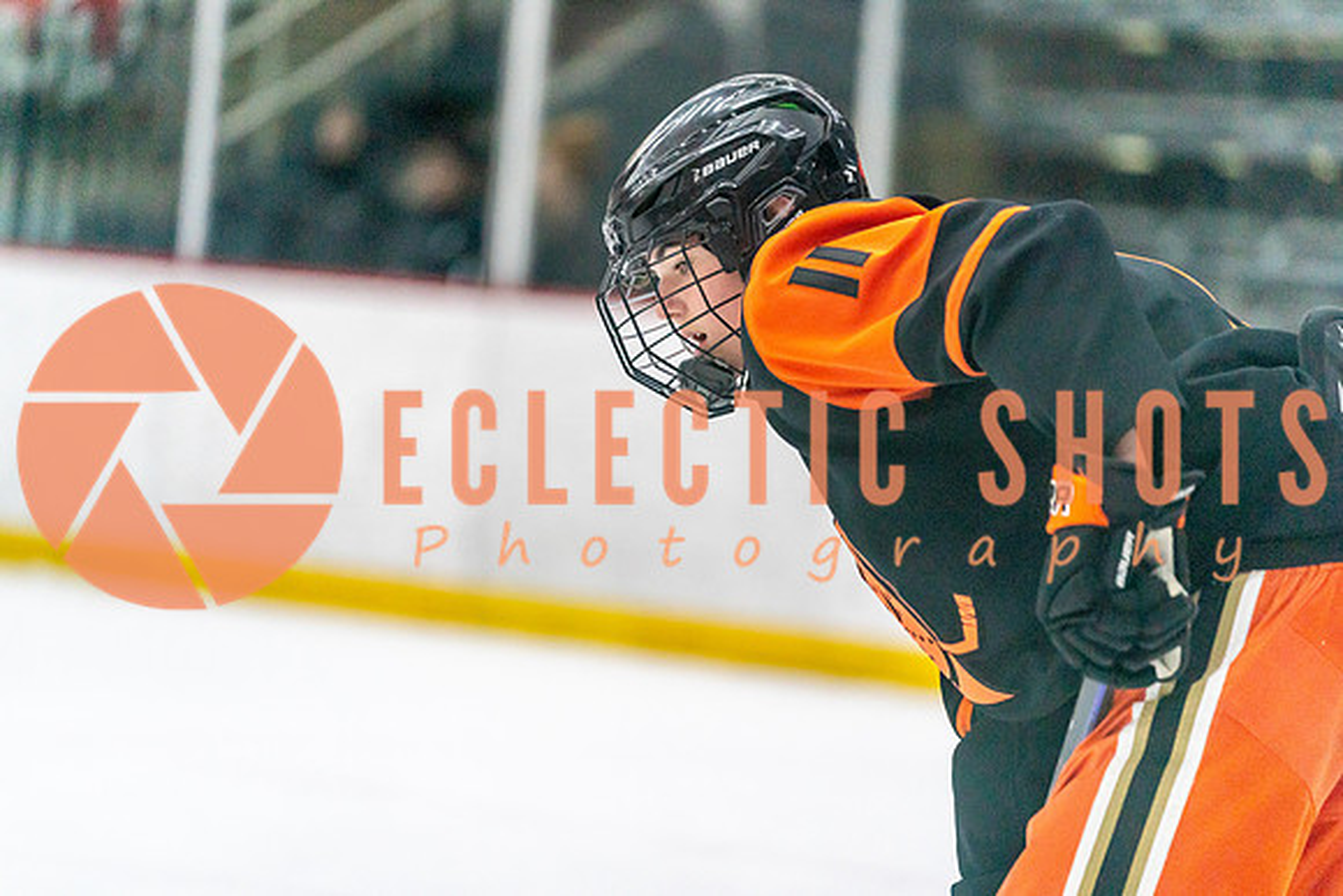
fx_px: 6455
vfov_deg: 7.9
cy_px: 448
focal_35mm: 173
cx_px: 672
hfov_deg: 11.9
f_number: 2.8
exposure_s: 1/1250
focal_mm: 173
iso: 3200
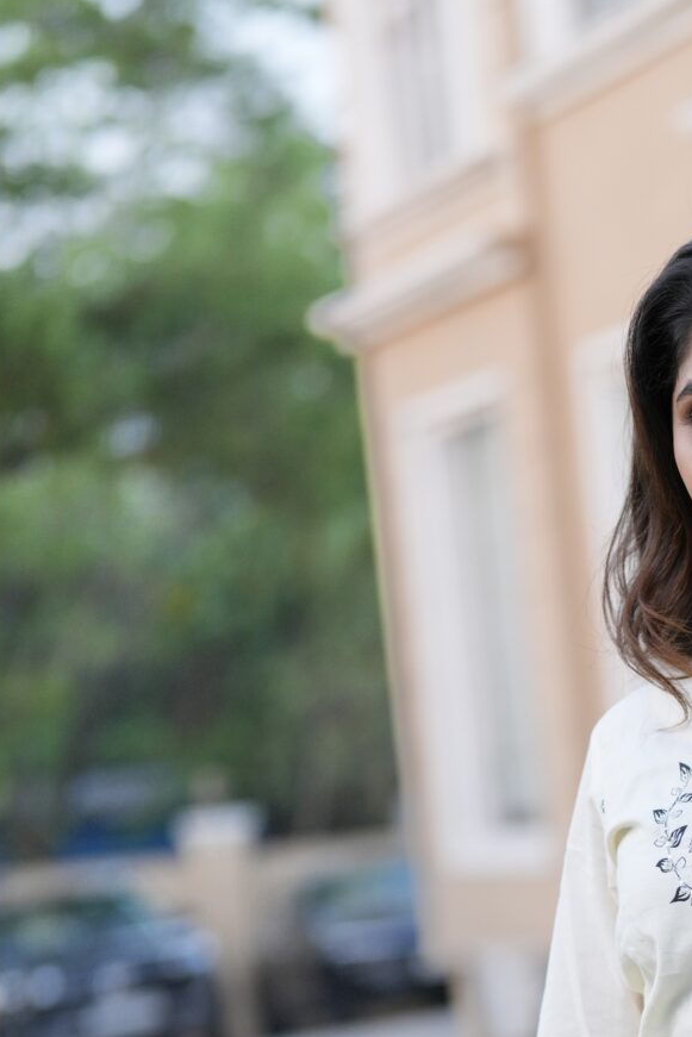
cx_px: 970
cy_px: 1289
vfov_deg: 13.5
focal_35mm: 147
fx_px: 4236
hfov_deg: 9.1
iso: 250
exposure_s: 1/500
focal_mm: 50
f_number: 1.6
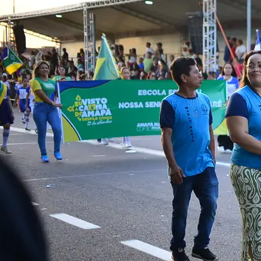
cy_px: 173
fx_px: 862
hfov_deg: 15.7
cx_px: 403
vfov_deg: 17.2
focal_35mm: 101
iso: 800
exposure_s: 1/1500
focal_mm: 35
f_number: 1.8
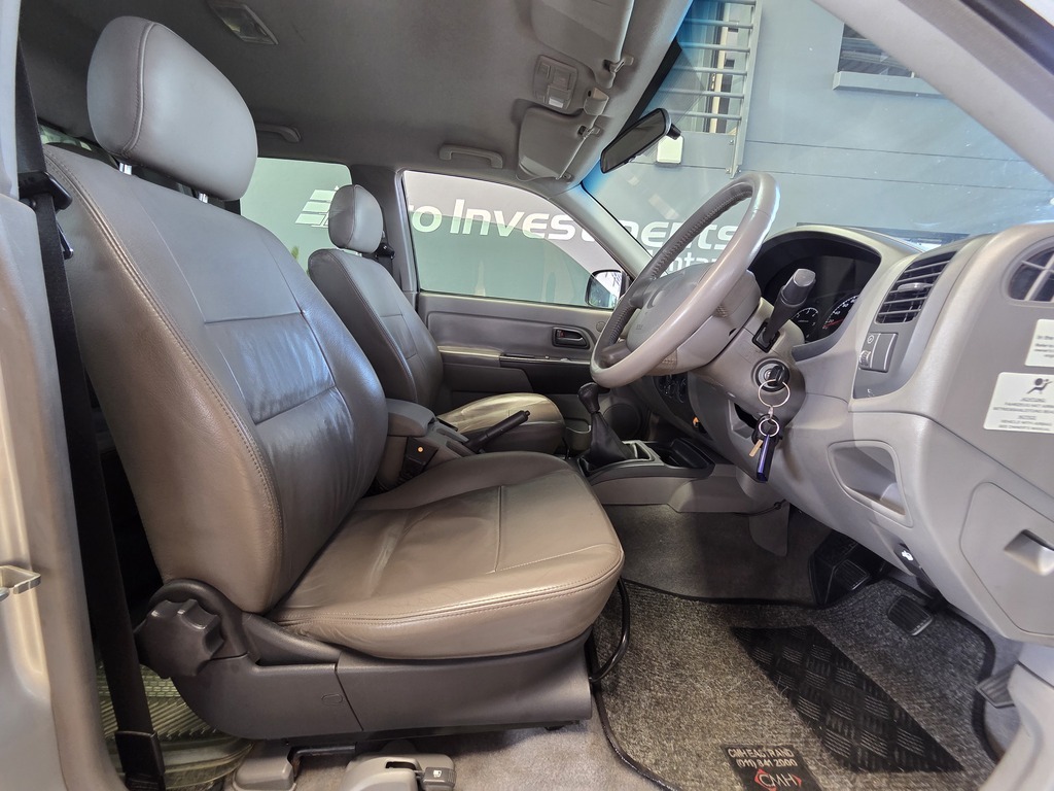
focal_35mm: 13
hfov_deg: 106.2
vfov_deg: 89.9
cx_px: 527
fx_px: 396
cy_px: 396
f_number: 2.2
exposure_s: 1/50
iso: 160
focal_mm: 2.2
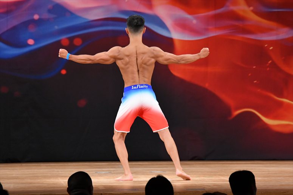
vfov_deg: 5.4
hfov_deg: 8.1
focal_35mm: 255
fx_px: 2074
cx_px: 146
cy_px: 98
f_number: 5.6
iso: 3200
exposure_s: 1/400
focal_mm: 170
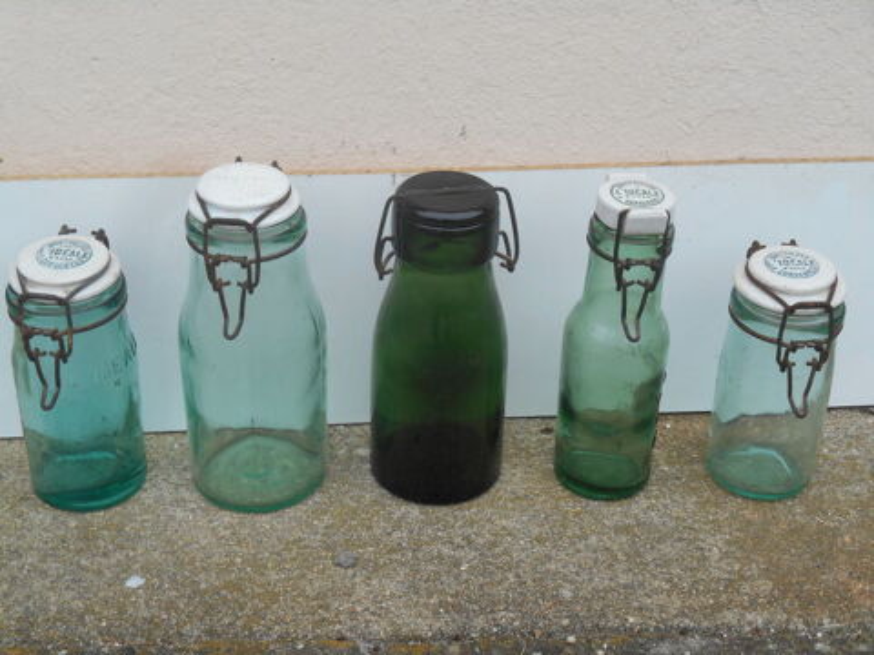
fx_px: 1540
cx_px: 437
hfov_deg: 31.7
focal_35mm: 61
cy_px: 328
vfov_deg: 24.0
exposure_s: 1/80
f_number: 4.4
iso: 80
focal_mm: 10.9
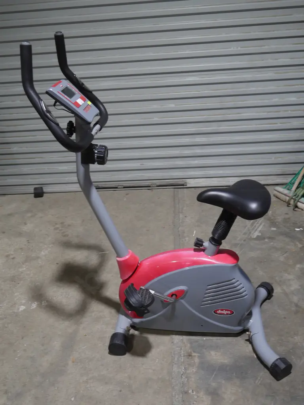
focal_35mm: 34
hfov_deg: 41.8
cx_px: 152
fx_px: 398
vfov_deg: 54.0
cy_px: 202
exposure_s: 1/60
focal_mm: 17
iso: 250
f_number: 4
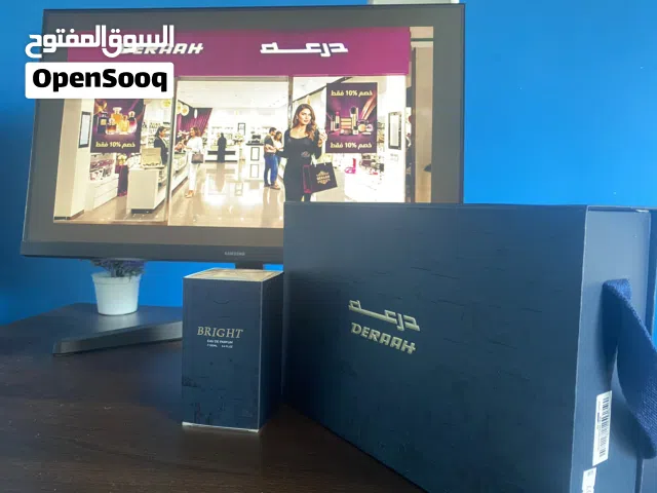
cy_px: 246
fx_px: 493
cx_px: 328
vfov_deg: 53.1
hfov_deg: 67.3
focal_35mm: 26
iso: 640
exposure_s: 1/35
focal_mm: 4.25
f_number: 1.8
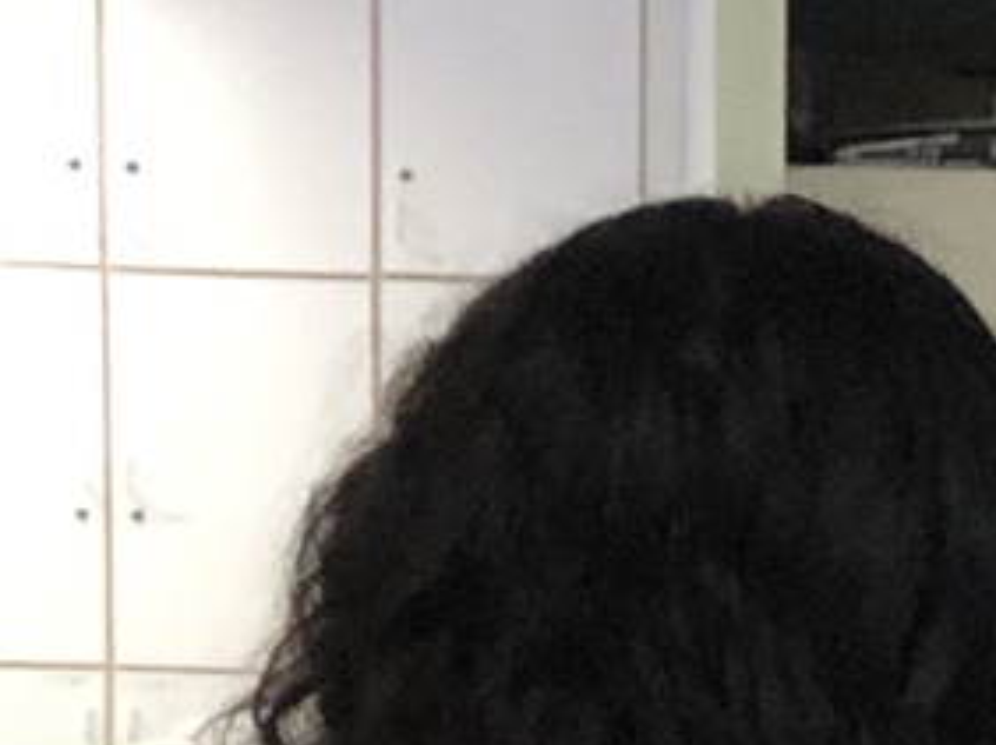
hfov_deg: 4.7
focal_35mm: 414
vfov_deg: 3.5
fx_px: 11902
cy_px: 1748
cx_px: 2246
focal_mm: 6.6
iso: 200
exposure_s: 1/30
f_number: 2.8
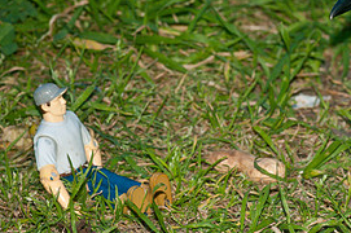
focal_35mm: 385
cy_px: 120
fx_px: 3749
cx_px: 335
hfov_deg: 5.4
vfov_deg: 3.6
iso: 400
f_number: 8
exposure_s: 1/180
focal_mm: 120
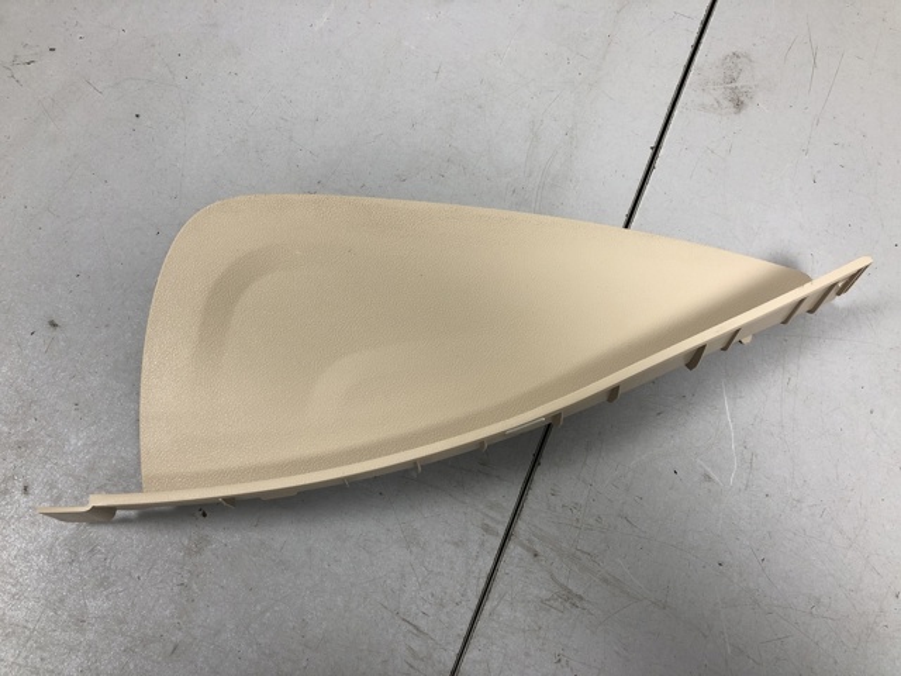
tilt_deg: -70.6
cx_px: 450
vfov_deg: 49.7
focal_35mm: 28
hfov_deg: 63.4
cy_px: 338
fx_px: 729
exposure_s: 1/33
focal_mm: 4
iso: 32
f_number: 1.8
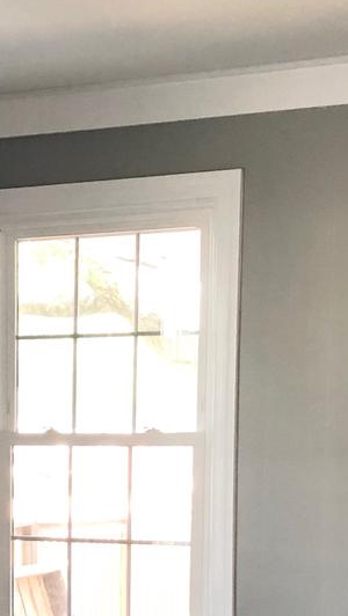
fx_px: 1441
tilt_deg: -8.6
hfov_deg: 13.6
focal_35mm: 88
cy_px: 633
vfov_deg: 23.1
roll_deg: +0.4
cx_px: 28
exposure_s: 1/20
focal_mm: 4
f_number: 1.8
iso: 40
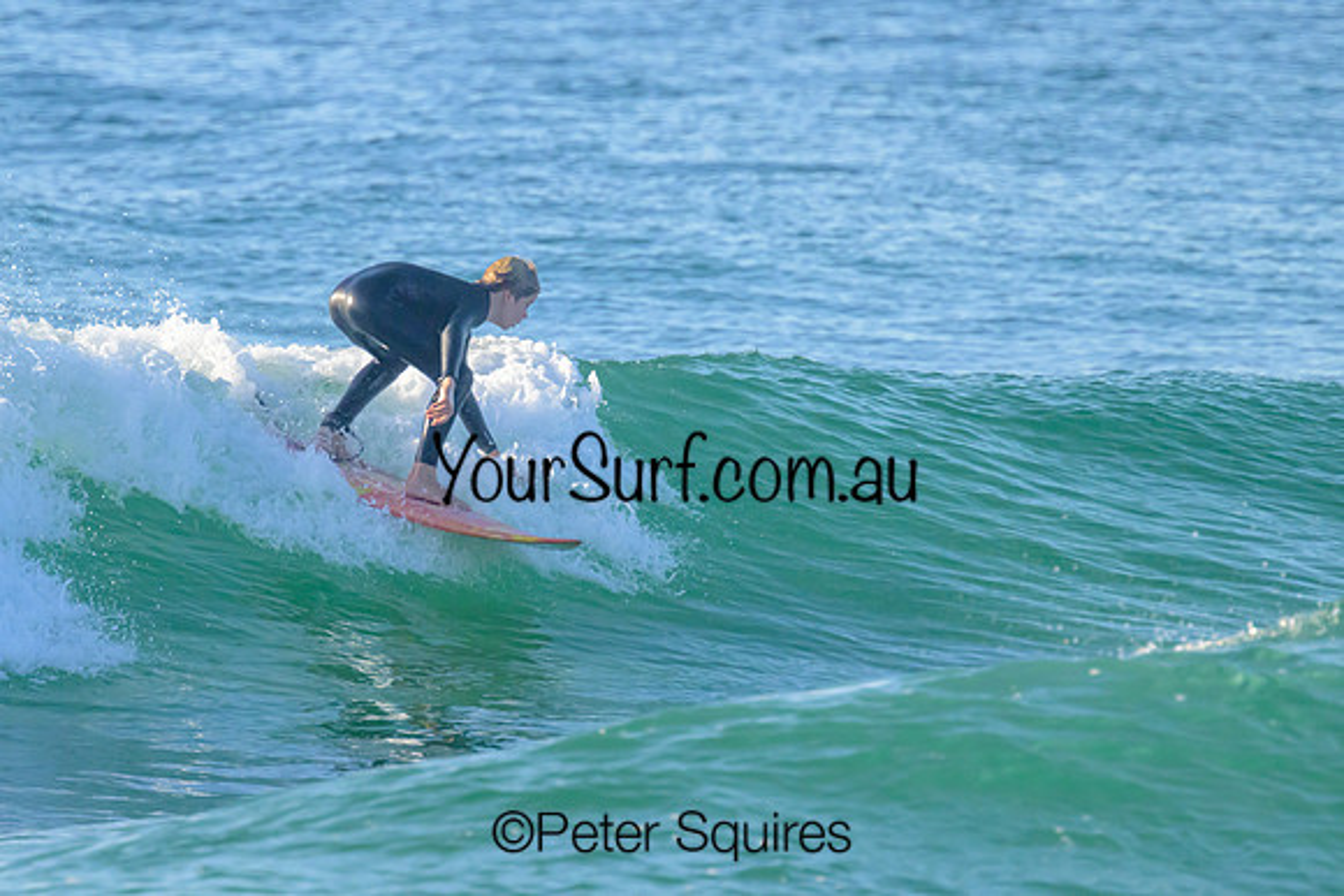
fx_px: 38556
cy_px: 318
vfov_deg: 1.3
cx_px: 545
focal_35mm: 1033
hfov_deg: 2.0
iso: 1800
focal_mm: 800
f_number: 11
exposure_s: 1/2000
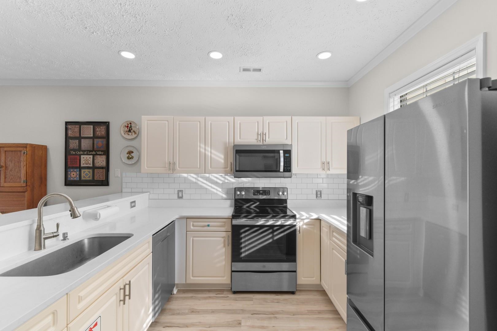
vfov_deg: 77.3
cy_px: 166
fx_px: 207
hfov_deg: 100.4
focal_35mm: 15
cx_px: 248
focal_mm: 10
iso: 100
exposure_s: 1/4
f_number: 4.5
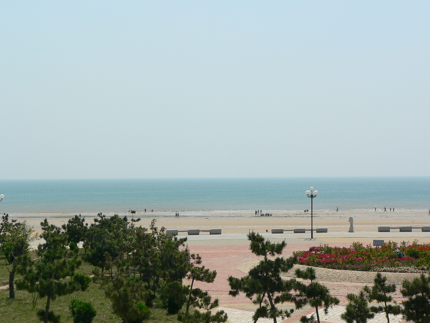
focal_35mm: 80
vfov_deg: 18.4
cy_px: 162
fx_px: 994
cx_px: 215
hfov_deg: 24.4
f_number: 5.6
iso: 80
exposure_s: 1/640
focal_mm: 13.3
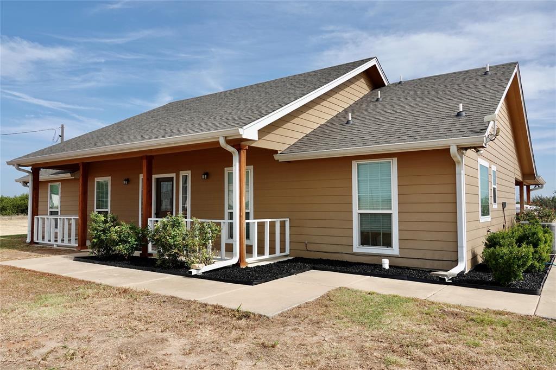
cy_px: 185
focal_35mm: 24
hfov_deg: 73.8
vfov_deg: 53.1
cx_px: 278
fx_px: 371
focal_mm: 8.8
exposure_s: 1/800
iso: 100
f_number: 4
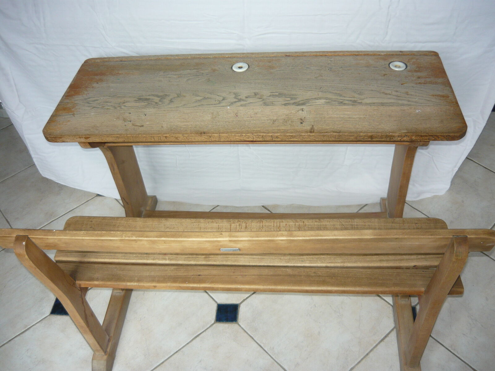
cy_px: 186
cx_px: 248
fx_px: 472
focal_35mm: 33
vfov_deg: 42.9
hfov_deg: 55.4
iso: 100
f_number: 2.8
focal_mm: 5.5
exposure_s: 1/30
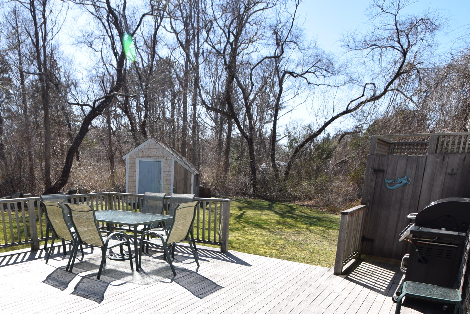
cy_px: 251
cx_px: 180
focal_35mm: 25
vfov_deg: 48.5
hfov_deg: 70.5
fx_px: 327
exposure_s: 1/400
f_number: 10
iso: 200
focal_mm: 10
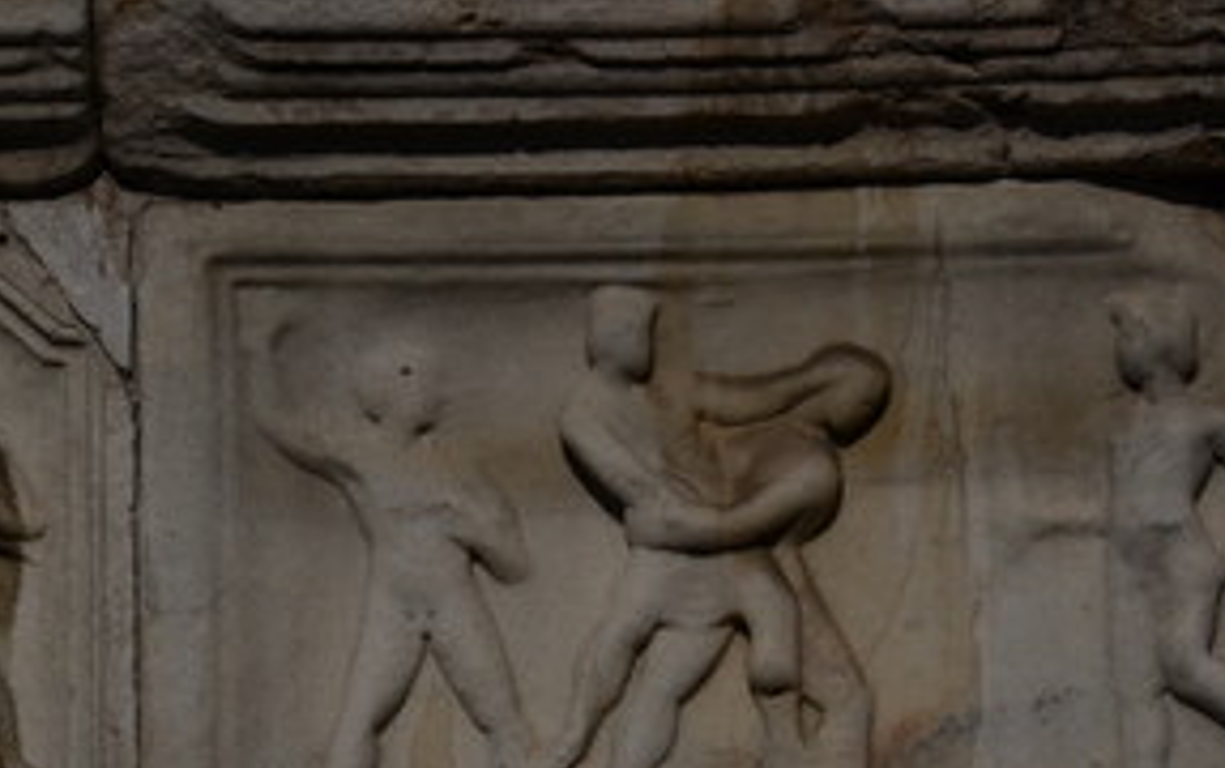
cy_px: 567
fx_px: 9682
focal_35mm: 290
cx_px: 640
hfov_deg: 7.2
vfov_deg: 4.5
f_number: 13
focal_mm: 135
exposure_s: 1/2500
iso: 320
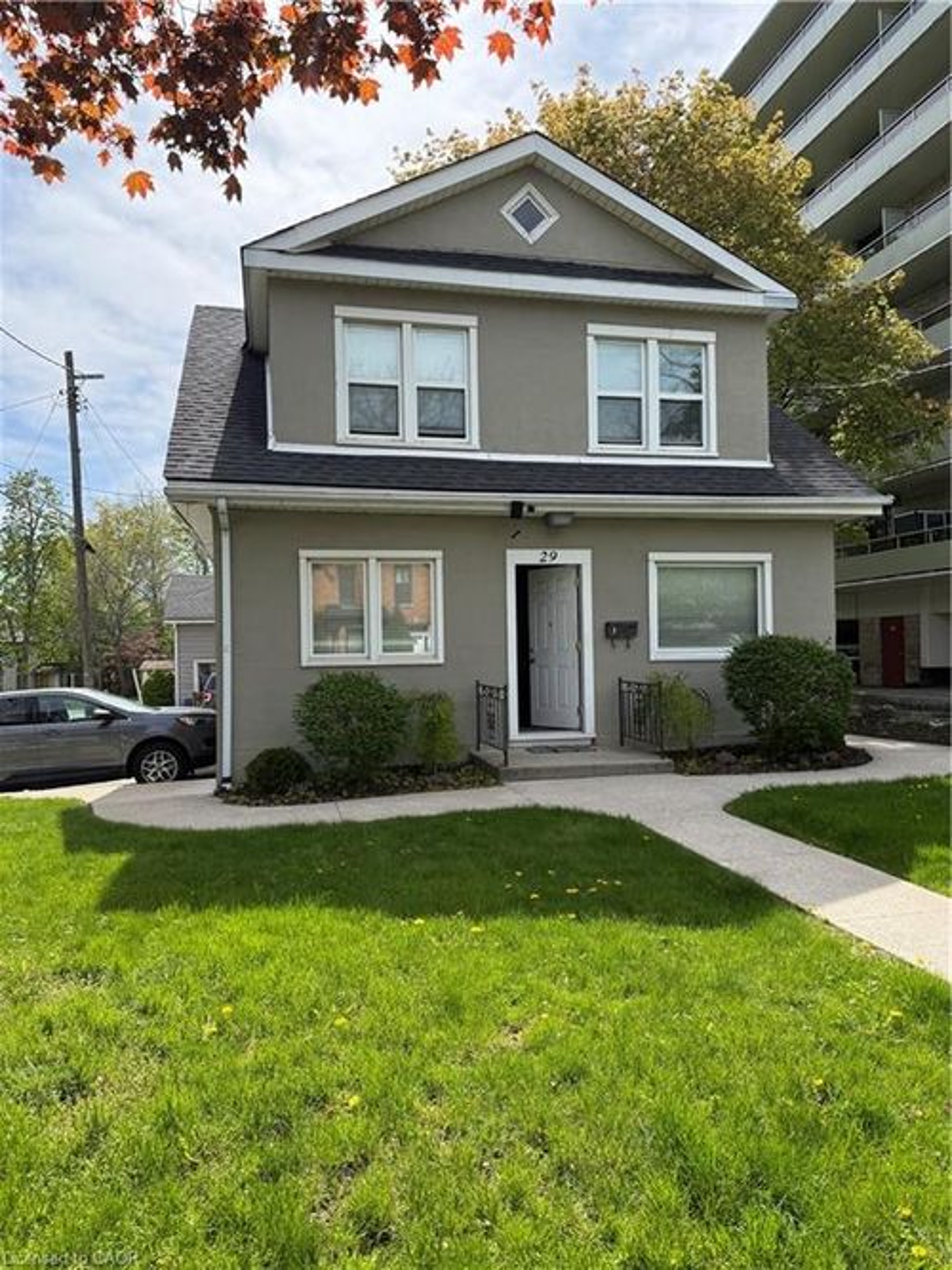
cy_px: 635
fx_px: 880
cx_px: 476
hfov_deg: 56.8
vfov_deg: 71.6
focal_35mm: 24
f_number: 1.78
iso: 100
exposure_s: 1/2703
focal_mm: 6.76
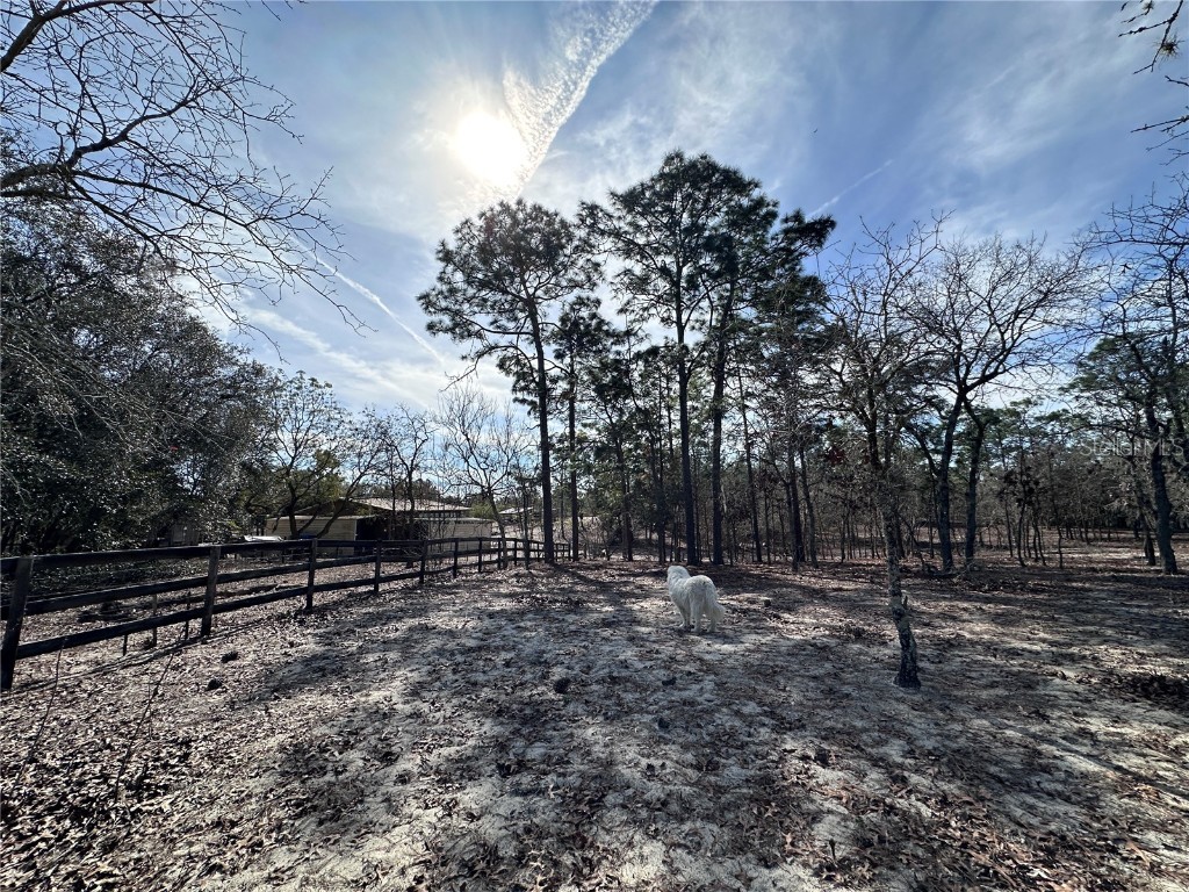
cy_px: 446
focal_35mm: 14
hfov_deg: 102.1
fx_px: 481
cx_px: 594
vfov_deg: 85.7
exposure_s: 1/3205
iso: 50
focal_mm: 2.22
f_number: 2.2
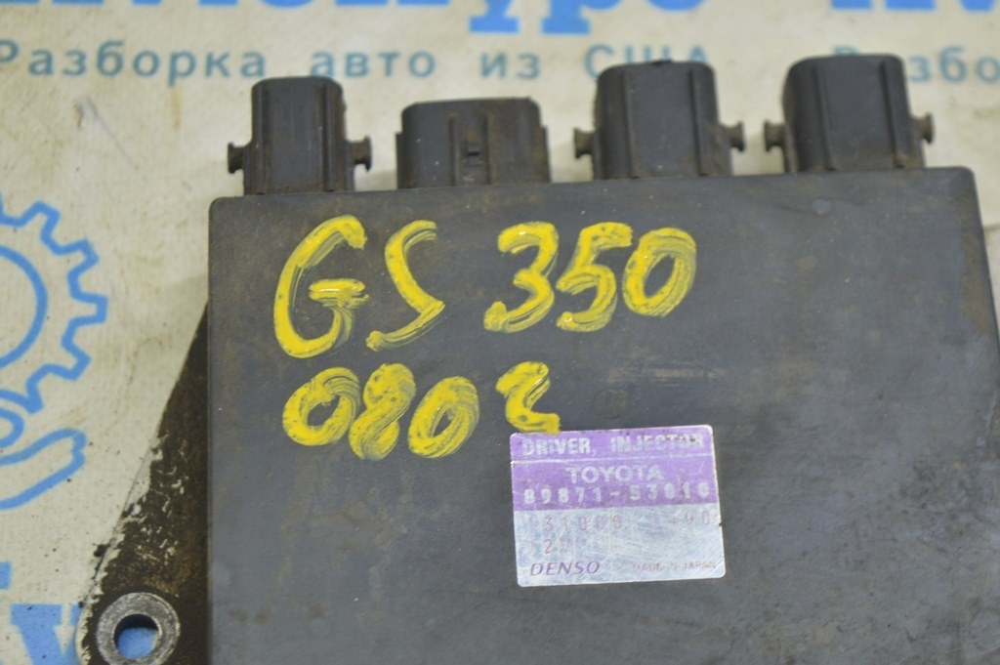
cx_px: 500
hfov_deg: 24.6
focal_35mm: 82
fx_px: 2290
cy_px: 332
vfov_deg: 16.5
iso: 400
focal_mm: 55
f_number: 5.6
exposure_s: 1/20
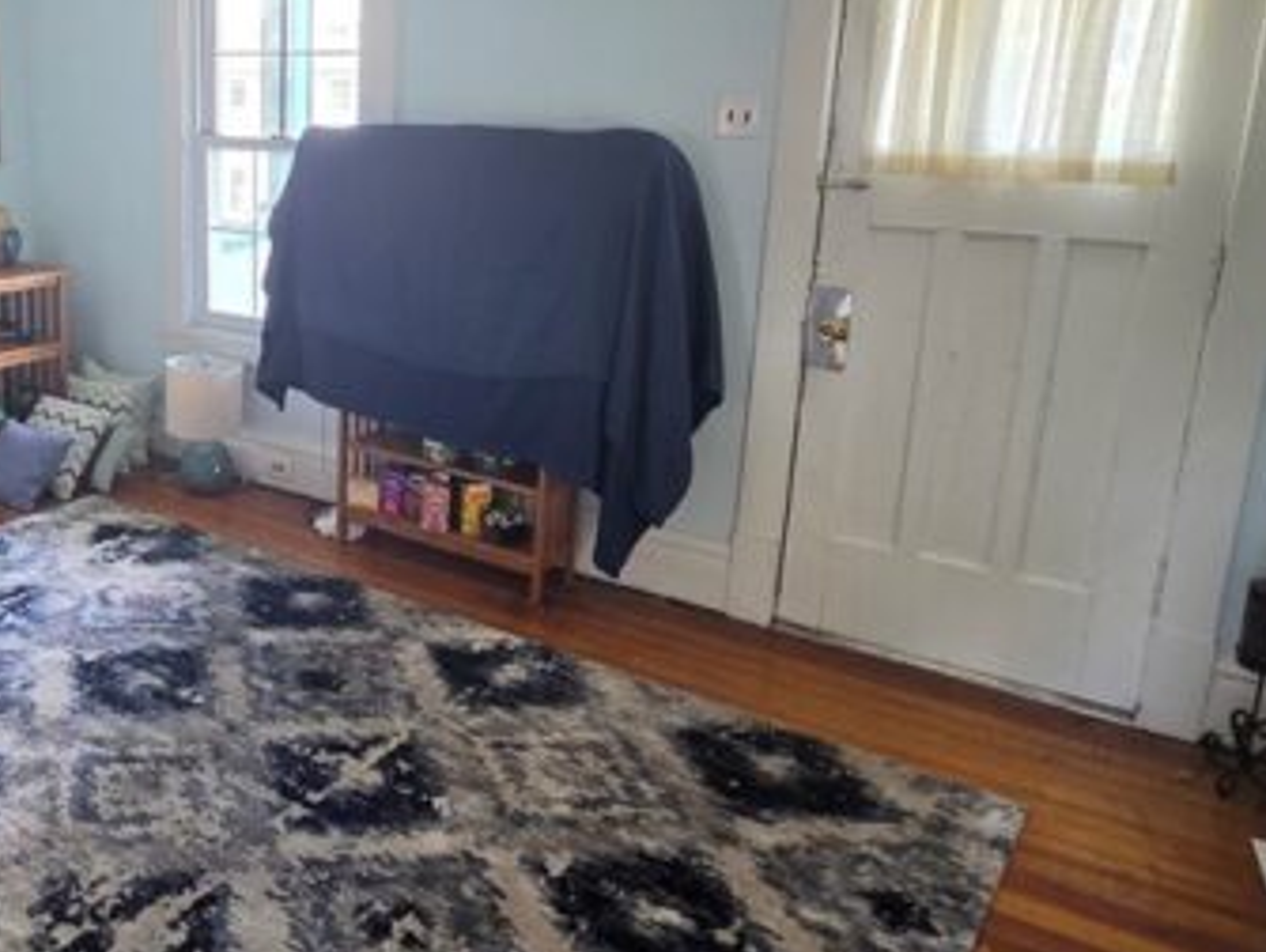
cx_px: 272
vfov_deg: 45.2
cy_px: 366
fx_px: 1135
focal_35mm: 31
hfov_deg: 54.7
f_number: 2.2
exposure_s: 1/60
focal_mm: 2.2
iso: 200
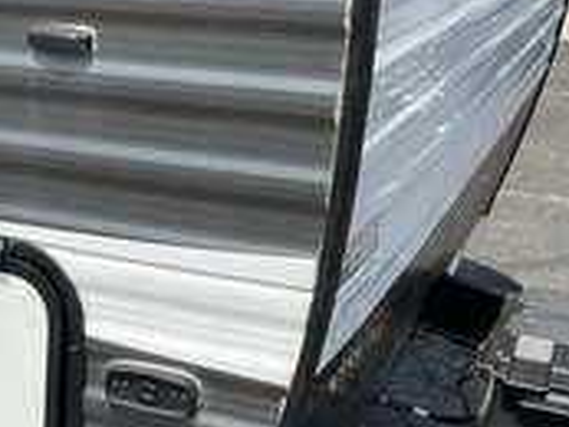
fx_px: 1102
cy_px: 401
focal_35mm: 67
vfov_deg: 21.4
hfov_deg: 27.3
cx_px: -3
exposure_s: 1/1786
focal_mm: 3
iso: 25
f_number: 1.8
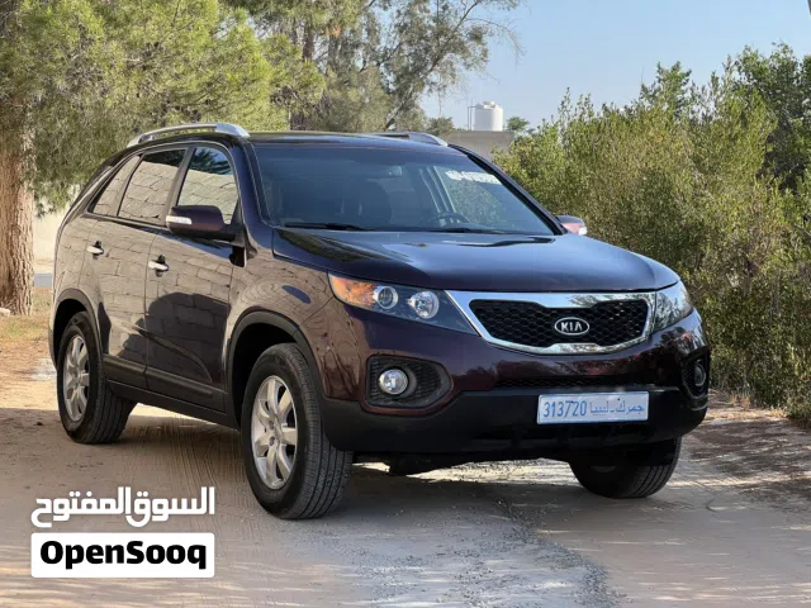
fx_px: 1804
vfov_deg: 19.1
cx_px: 406
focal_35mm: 77
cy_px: 304
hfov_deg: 25.3
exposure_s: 1/207
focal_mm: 9
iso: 32
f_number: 2.8
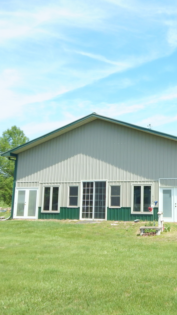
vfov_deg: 61.0
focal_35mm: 32
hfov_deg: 34.0
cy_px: 157
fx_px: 267
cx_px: 169
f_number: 6
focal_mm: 4
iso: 125
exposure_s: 1/500
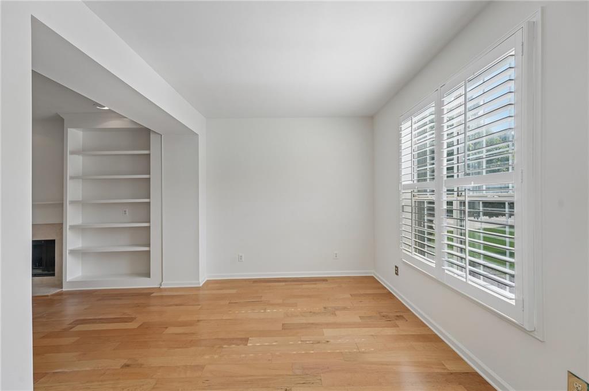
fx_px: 229
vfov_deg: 81.1
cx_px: 294
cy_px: 196
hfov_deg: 104.3
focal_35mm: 14
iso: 100
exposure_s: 1/15
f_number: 8
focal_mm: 14
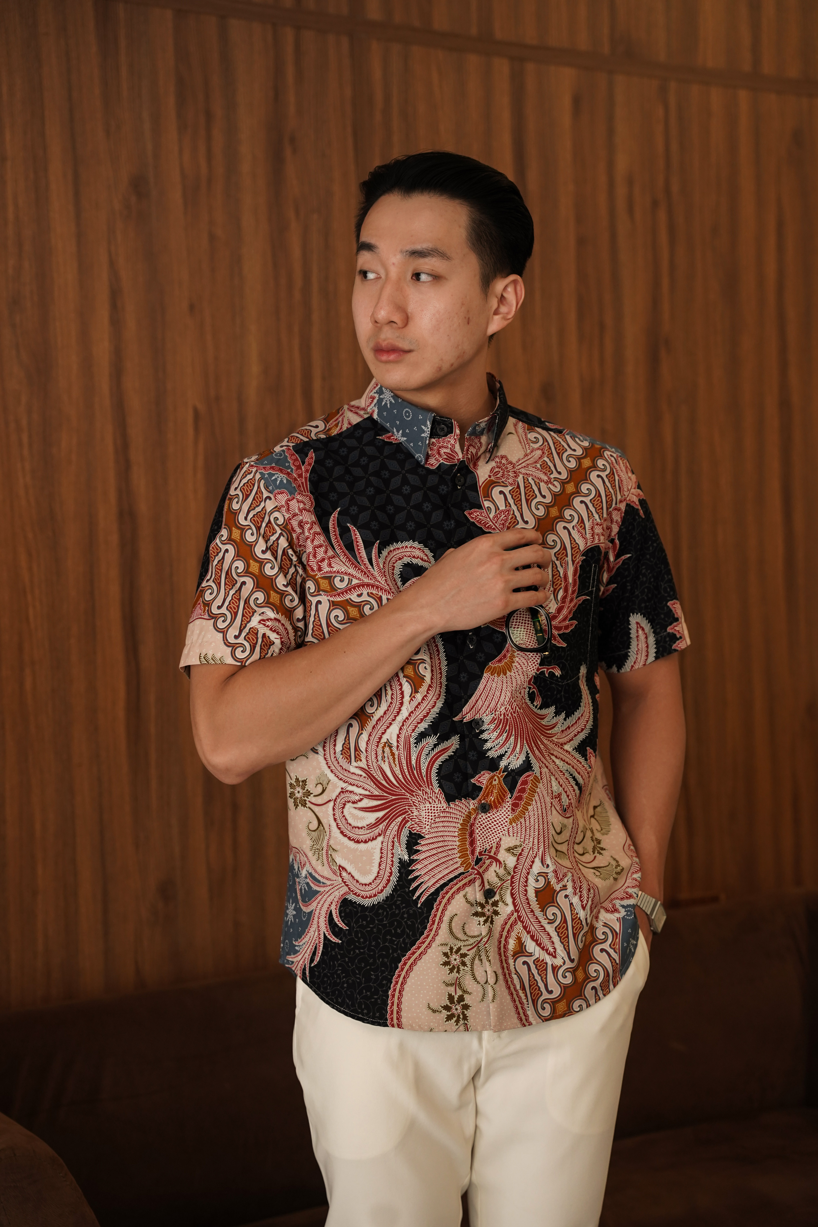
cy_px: 614
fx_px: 1891
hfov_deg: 24.4
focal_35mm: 56
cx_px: 409
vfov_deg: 35.9
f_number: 3.5
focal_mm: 55.5
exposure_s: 1/125
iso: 1250
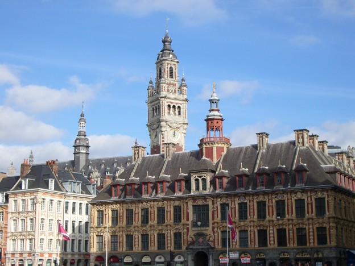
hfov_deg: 31.2
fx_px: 636
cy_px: 133
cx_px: 178
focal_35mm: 62
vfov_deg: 23.7
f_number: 5.6
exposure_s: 1/320
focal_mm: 10.2
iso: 80
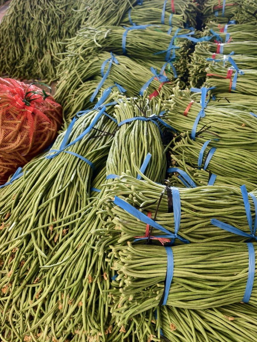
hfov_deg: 43.5
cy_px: 171
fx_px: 317
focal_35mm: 32
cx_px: 171
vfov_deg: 56.8
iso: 89
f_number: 1.75
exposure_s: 1/100
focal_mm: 8.67
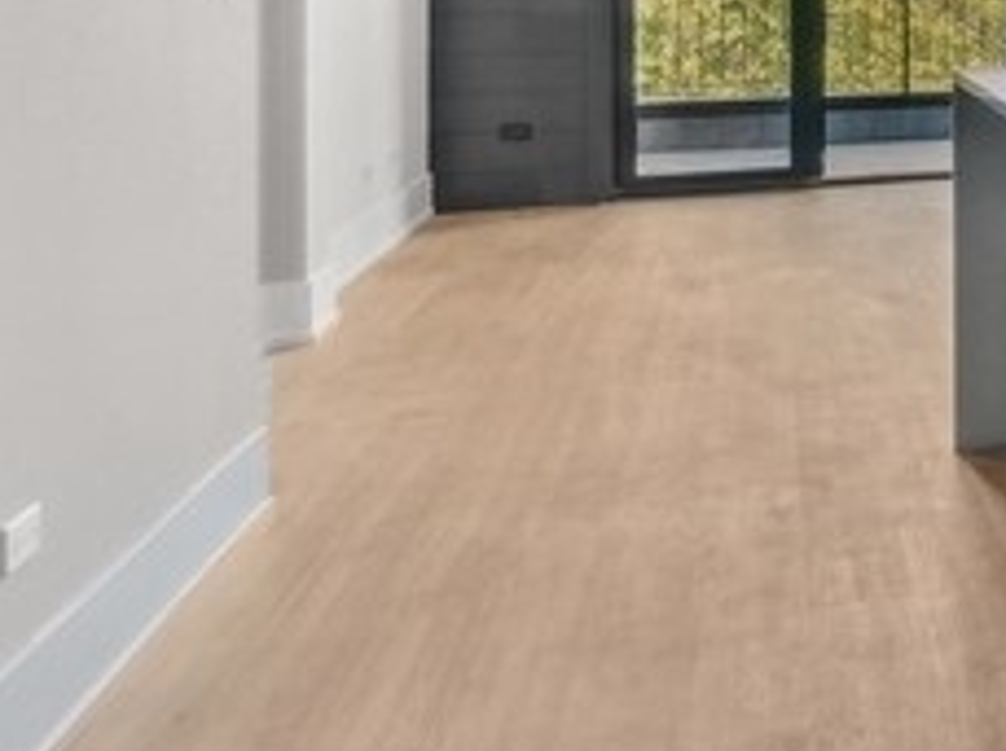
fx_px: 1422
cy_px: -13
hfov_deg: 26.7
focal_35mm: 49
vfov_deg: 27.7
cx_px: 1538
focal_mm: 7
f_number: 8
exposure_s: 1/1.67
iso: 200
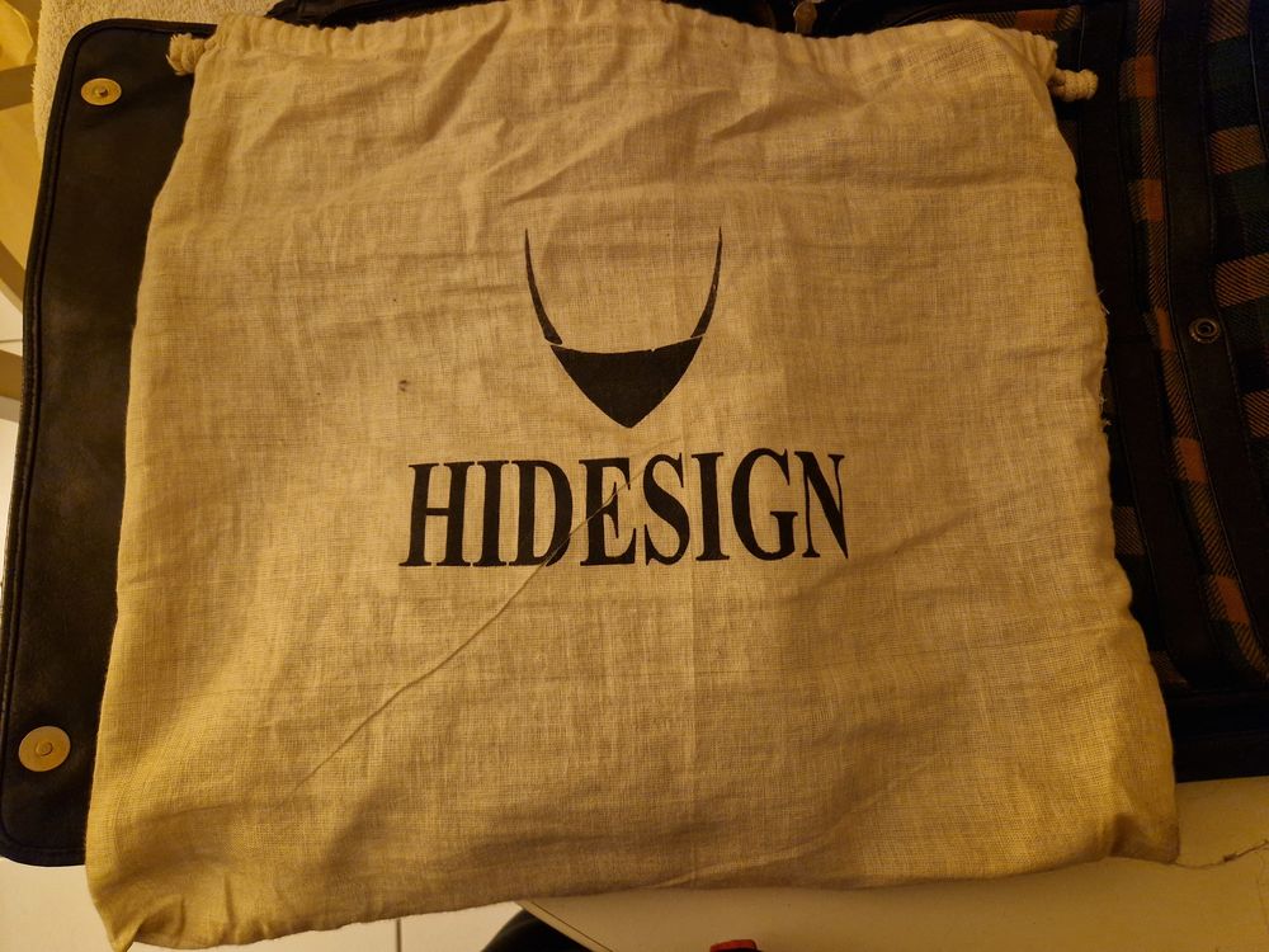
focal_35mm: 23
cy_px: 476
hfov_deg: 73.9
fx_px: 843
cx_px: 634
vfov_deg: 58.9
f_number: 1.8
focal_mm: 5.4
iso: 640
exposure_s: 1/25
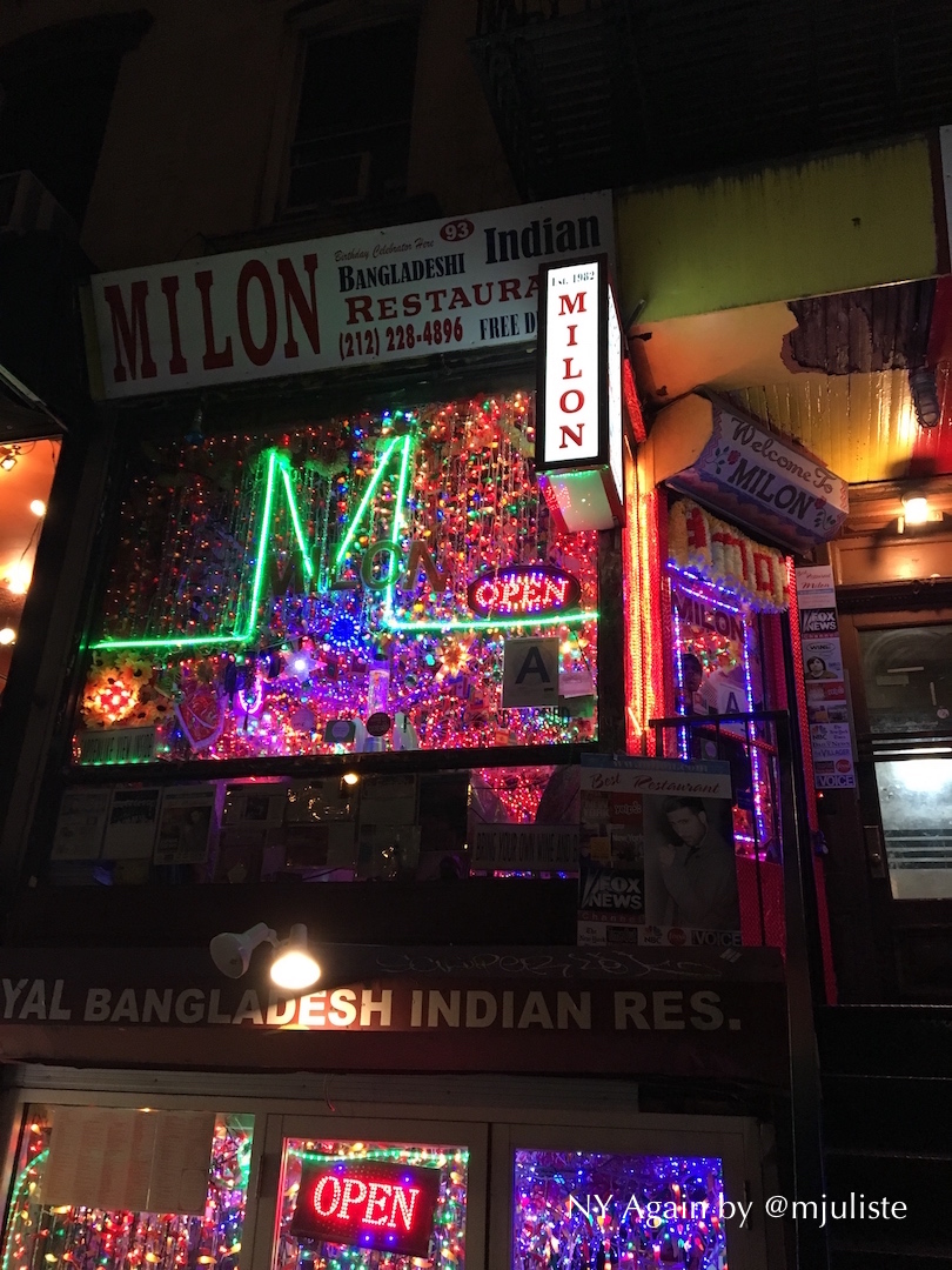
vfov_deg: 61.7
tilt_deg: +23.2
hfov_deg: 48.2
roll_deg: -0.5
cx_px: 476
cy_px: 635
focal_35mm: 29
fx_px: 1063
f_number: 2.2
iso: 200
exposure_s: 1/30
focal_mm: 4.15
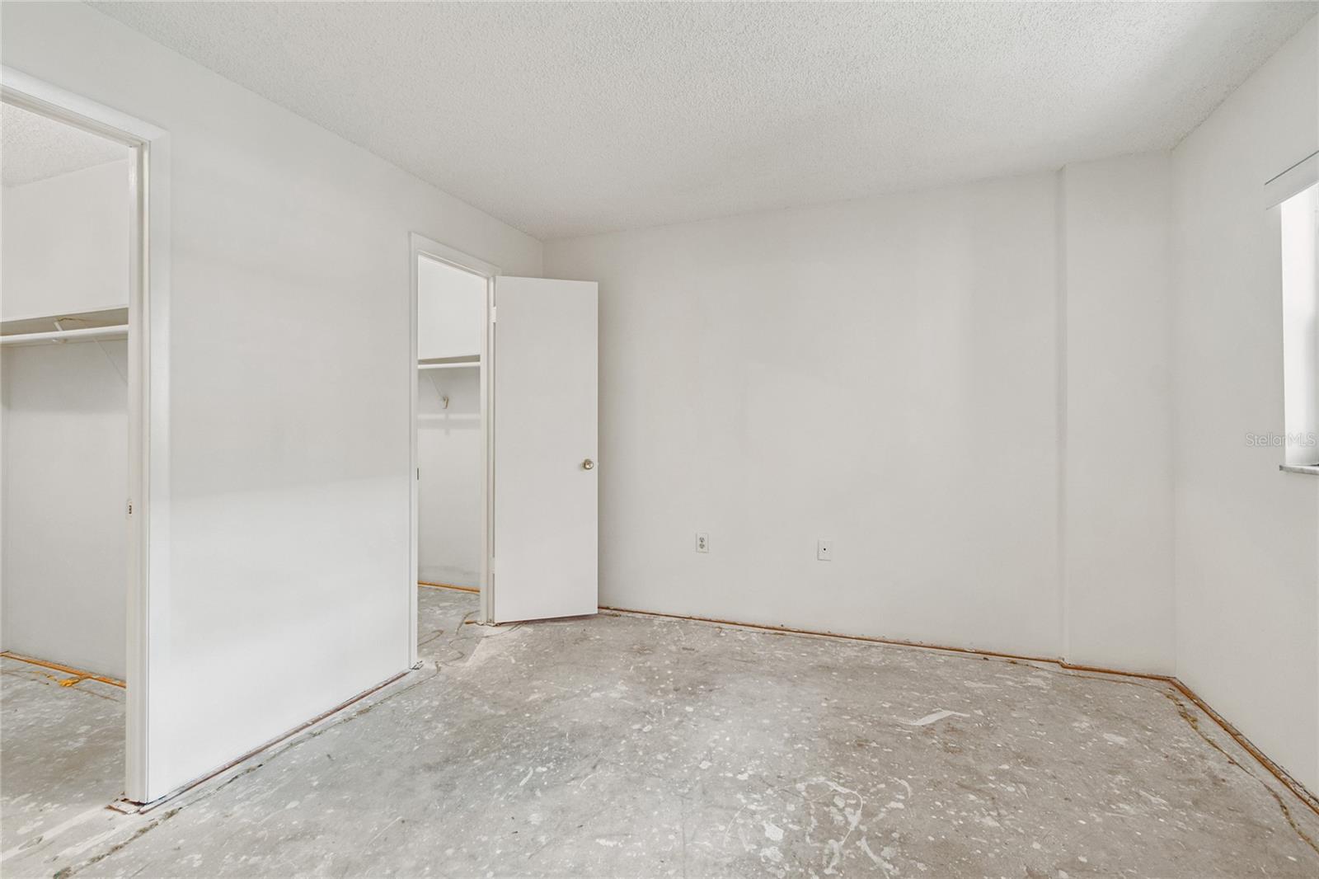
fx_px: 549
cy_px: 440
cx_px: 660
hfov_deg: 100.4
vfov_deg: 77.3
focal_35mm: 15
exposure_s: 1/4
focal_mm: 10
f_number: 4.5
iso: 100
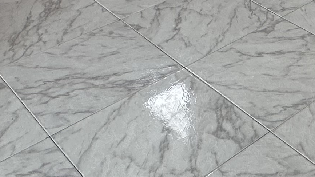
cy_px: -178
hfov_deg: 27.5
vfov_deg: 14.2
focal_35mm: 71
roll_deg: -0.5
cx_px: 336
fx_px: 593
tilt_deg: -10.4
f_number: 2.2
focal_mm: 2.22
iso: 40
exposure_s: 1/110
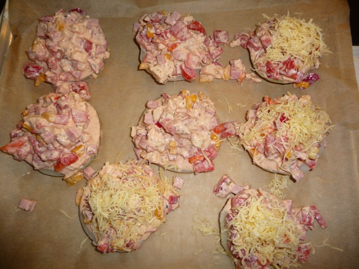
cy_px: 134
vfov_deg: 49.7
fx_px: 290
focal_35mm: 28
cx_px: 180
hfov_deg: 63.4
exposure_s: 1/30
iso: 100
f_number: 3.3
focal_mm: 4.7
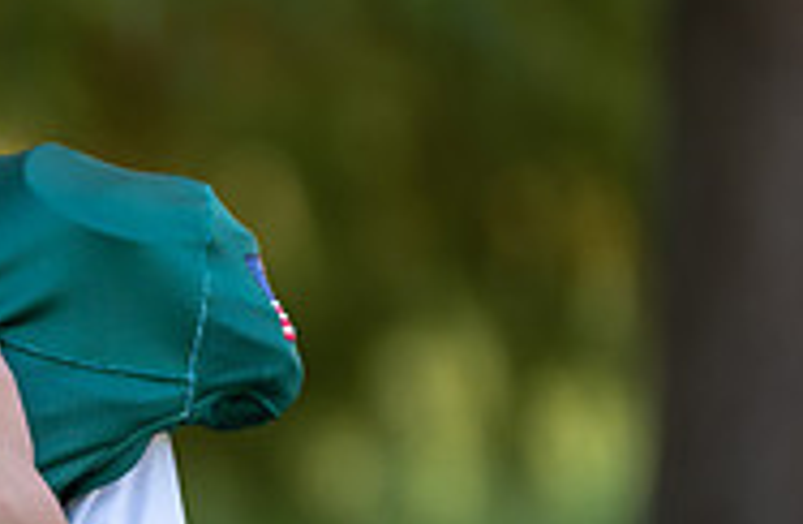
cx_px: -198
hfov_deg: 4.2
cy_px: 294
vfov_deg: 2.7
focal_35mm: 493
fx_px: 10924
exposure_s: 1/320
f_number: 2.8
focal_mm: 158
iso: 125
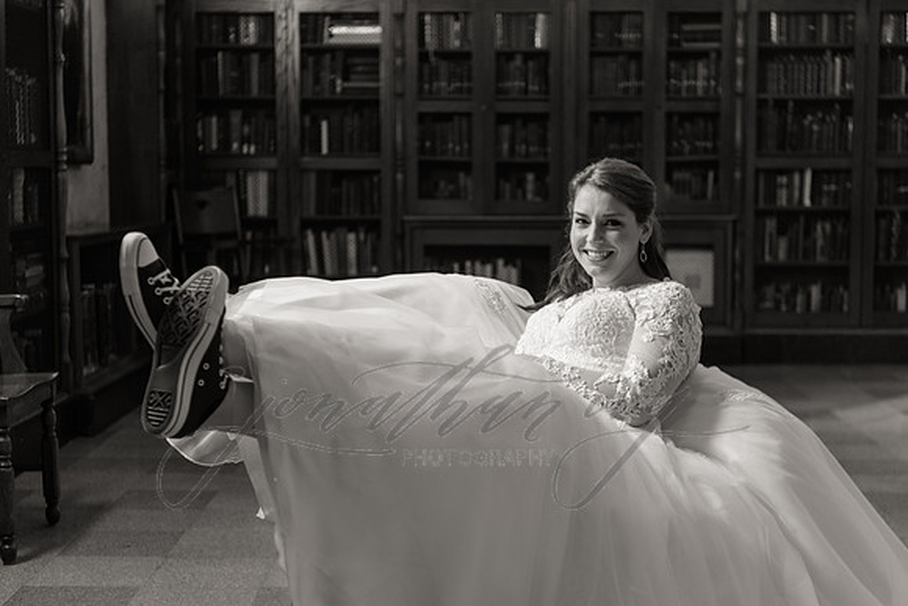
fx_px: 1538
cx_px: 454
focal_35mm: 61
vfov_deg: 22.3
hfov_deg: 32.9
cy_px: 303
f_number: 2.8
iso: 500
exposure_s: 1/100
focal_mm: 58
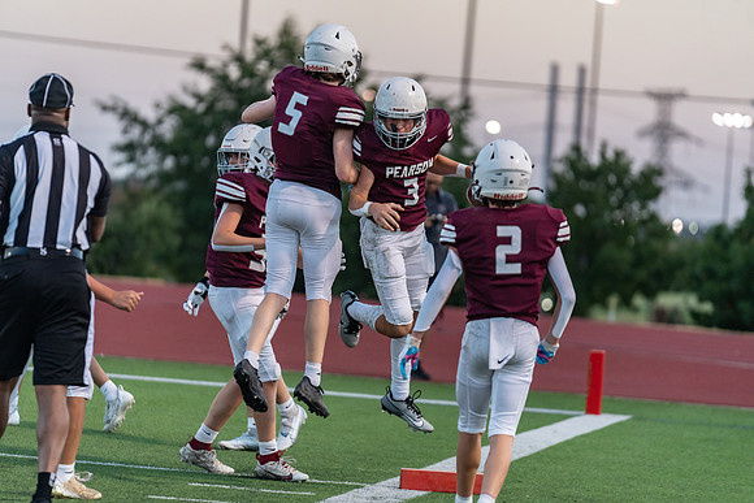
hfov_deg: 10.3
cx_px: 377
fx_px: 4190
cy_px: 252
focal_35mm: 200
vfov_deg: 6.9
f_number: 2.8
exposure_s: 1/1250
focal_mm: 200
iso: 1000
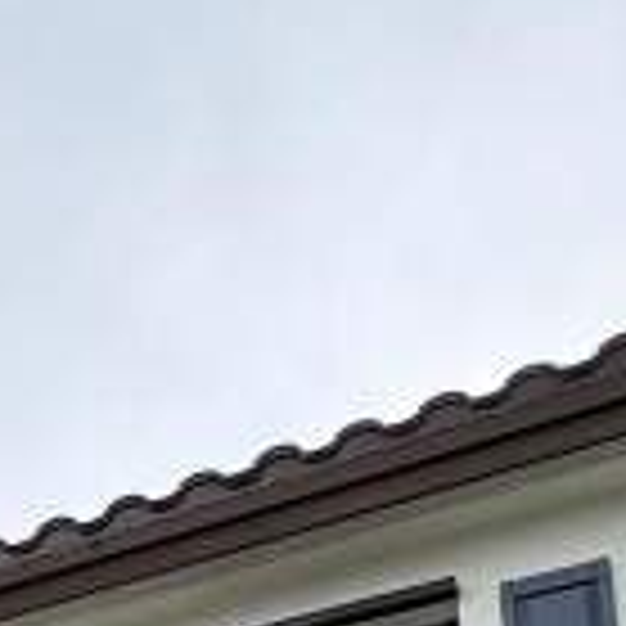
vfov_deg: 18.0
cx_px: 23
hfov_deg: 23.4
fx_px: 1453
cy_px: 1198
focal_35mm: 71
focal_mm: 2.22
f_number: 2.2
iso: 50
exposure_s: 1/681
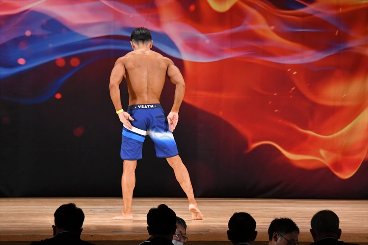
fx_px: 2217
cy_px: 122
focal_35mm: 217
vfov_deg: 6.3
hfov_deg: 9.5
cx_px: 184
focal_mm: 145
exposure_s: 1/400
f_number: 5.6
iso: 3200
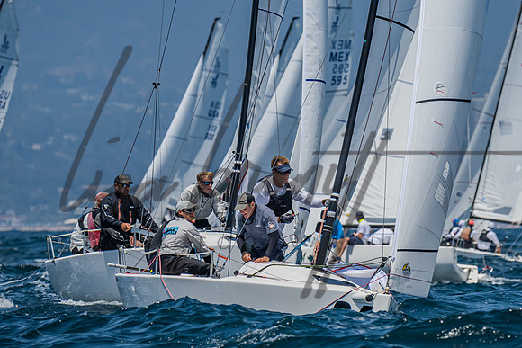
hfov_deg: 3.7
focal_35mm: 561
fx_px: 8130
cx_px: 371
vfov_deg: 2.5
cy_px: 202
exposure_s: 1/2500
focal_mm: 280
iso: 400
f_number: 6.3
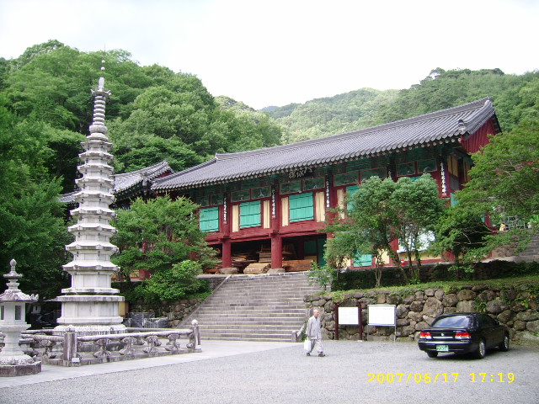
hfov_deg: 52.6
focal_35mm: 35
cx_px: 270
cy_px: 202
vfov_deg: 40.7
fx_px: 545
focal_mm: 5.95
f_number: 2.8
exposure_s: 1/192
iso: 100
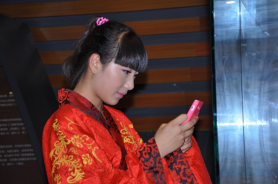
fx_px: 717
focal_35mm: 93
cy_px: 92
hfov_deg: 21.9
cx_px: 139
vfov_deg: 14.6
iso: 250
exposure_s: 1/60
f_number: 5.3
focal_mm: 62
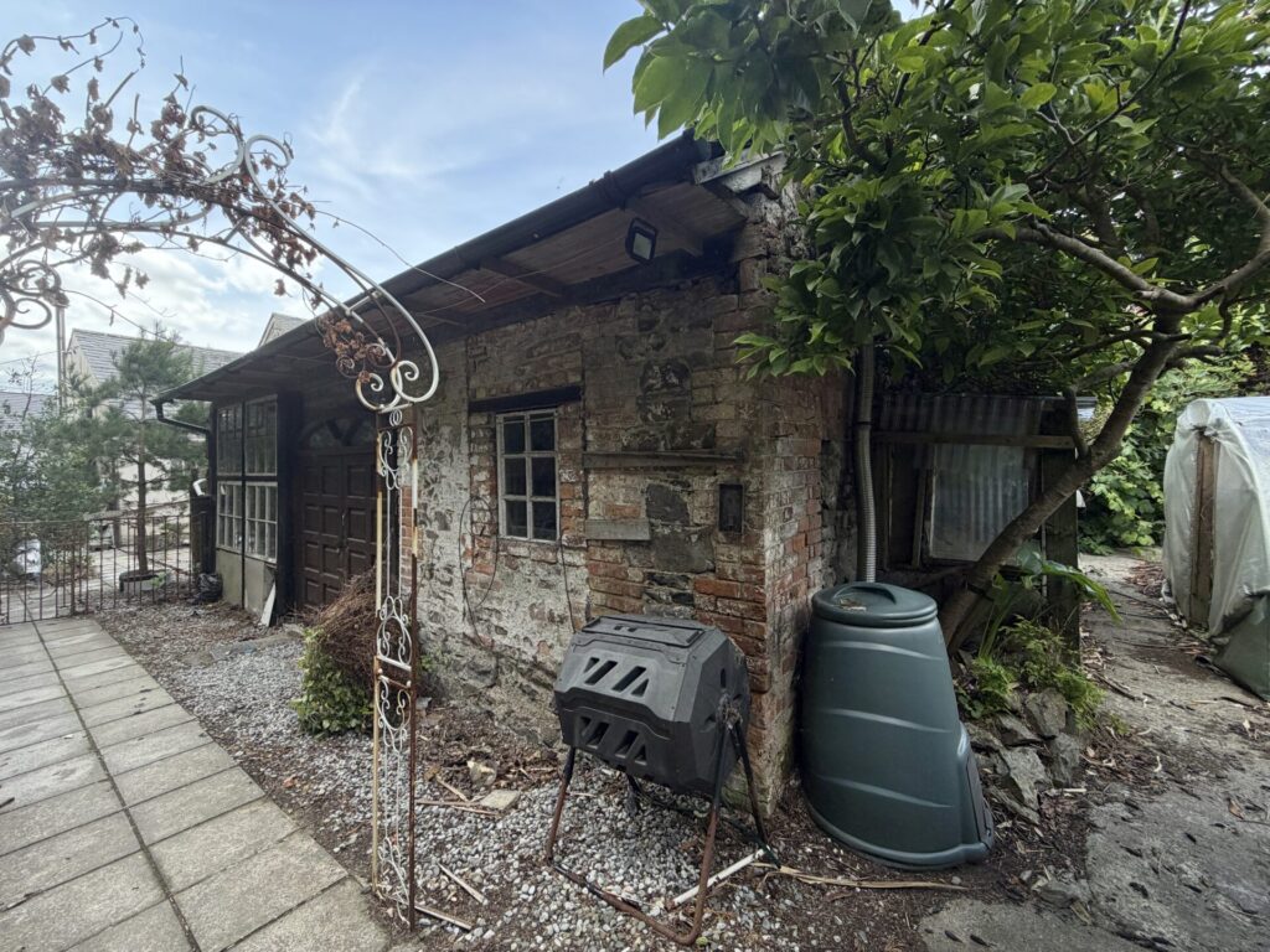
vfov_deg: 85.7
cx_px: 635
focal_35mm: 14
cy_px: 476
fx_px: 514
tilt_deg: -1.3
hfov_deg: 102.1
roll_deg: +1.3
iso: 40
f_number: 2.2
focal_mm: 2.22
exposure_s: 1/590
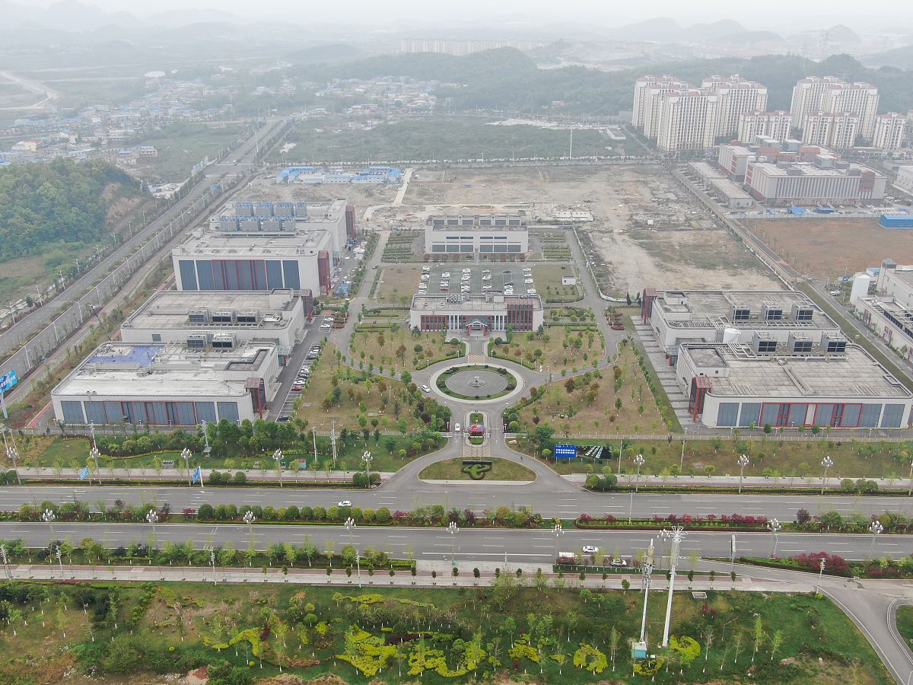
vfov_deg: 42.9
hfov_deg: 55.4
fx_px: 870
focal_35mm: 33
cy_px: 342
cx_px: 456
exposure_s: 1/80
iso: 100
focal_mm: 5.57
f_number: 3.2
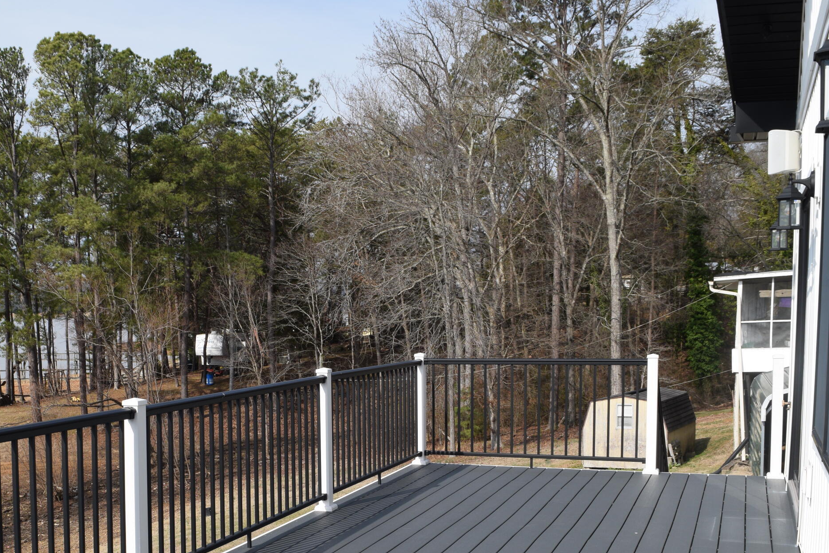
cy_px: 430
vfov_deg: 27.6
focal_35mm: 48
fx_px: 1105
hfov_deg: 40.5
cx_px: 261
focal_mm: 20
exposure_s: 1/400
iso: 200
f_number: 10
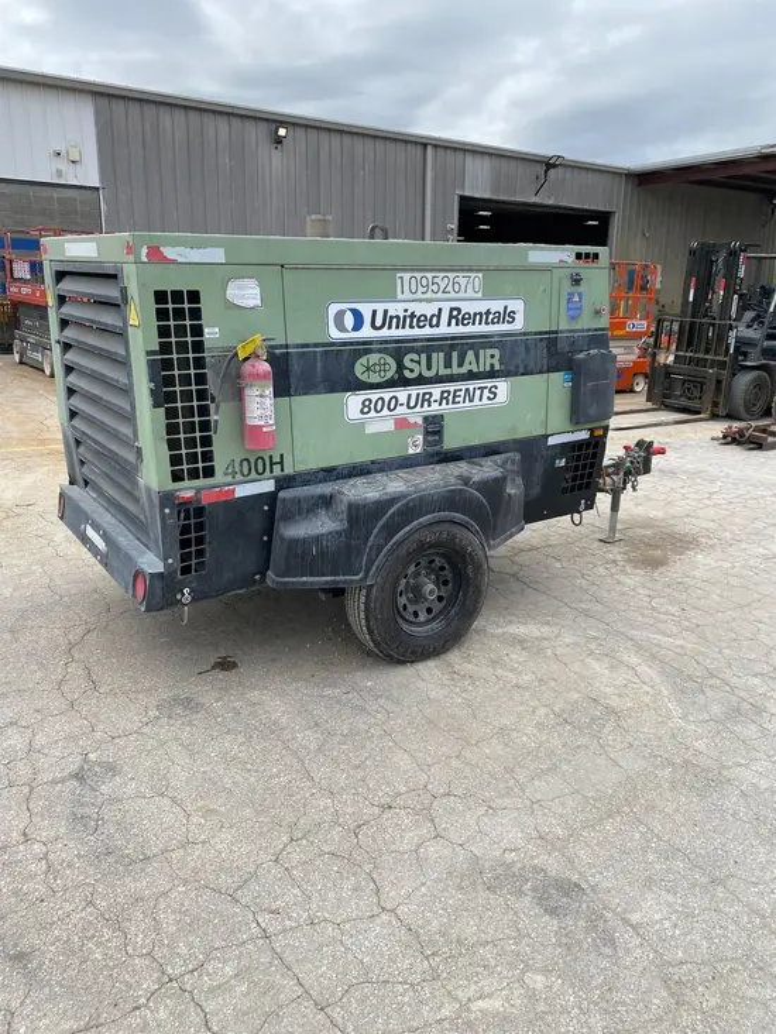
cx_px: 388
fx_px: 777
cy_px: 517
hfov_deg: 53.1
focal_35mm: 26
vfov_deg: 67.3
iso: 32
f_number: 1.8
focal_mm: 4.25
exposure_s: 1/2268
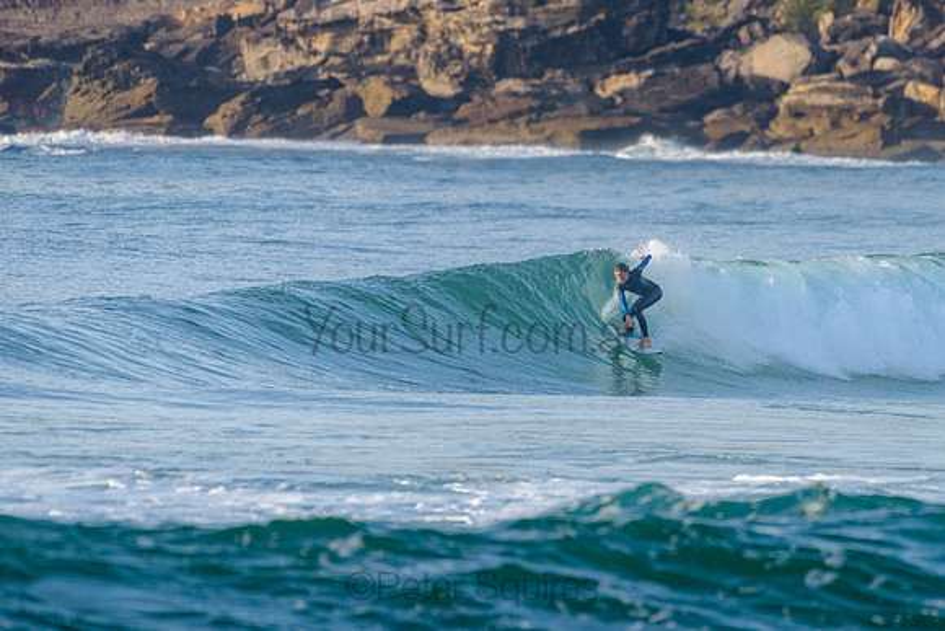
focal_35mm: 613
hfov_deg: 3.4
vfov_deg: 2.2
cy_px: 288
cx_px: 575
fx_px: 16098
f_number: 5.6
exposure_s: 1/2000
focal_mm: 500
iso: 640
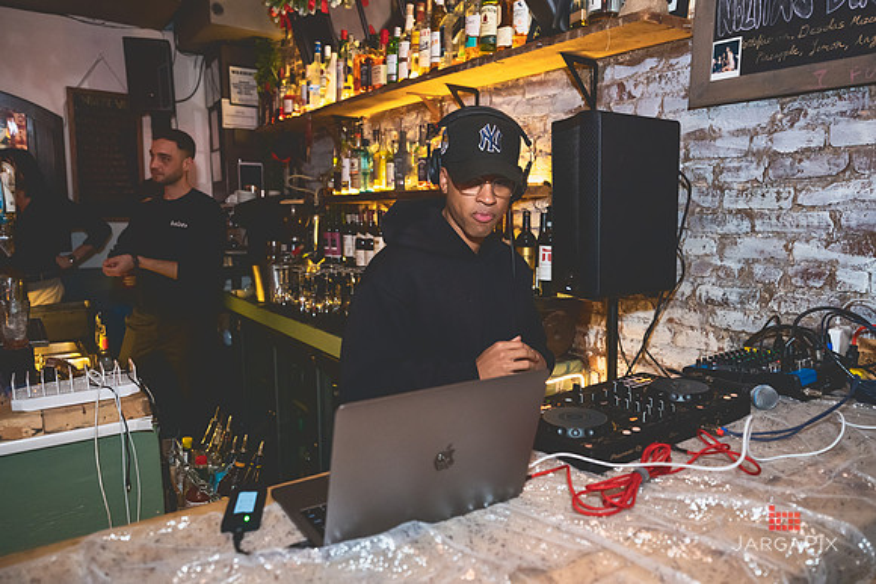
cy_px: 295
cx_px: 456
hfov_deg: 70.8
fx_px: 616
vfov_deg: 50.7
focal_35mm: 25
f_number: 3.2
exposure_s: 1/100
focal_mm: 24
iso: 3200
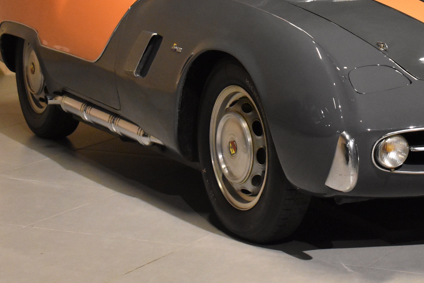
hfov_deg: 15.8
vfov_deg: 10.6
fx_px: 1519
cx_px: 338
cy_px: 16
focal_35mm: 129
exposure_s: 1/125
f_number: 5
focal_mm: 45
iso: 3200
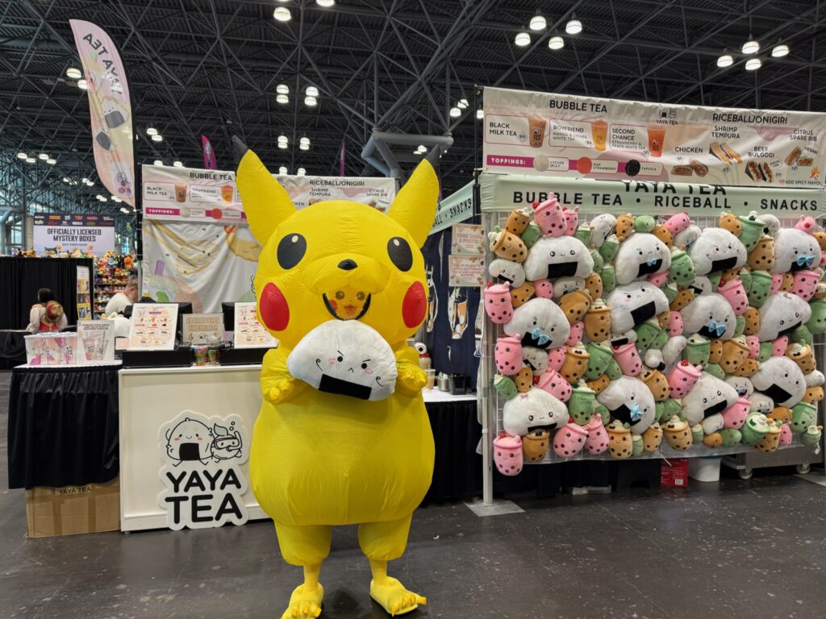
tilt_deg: -0.9
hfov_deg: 71.6
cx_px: 413
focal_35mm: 24
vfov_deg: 56.8
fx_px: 573
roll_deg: +0.0
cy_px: 310
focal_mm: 6.76
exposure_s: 1/60
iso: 125
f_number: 1.78
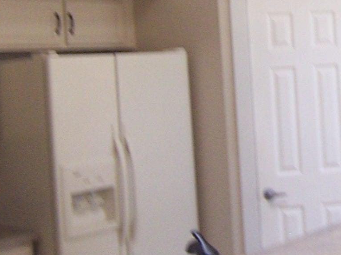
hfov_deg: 24.4
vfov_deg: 19.0
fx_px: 759
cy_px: 50
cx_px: 324
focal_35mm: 77
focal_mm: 3.8
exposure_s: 1/30
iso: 125
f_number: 2.8
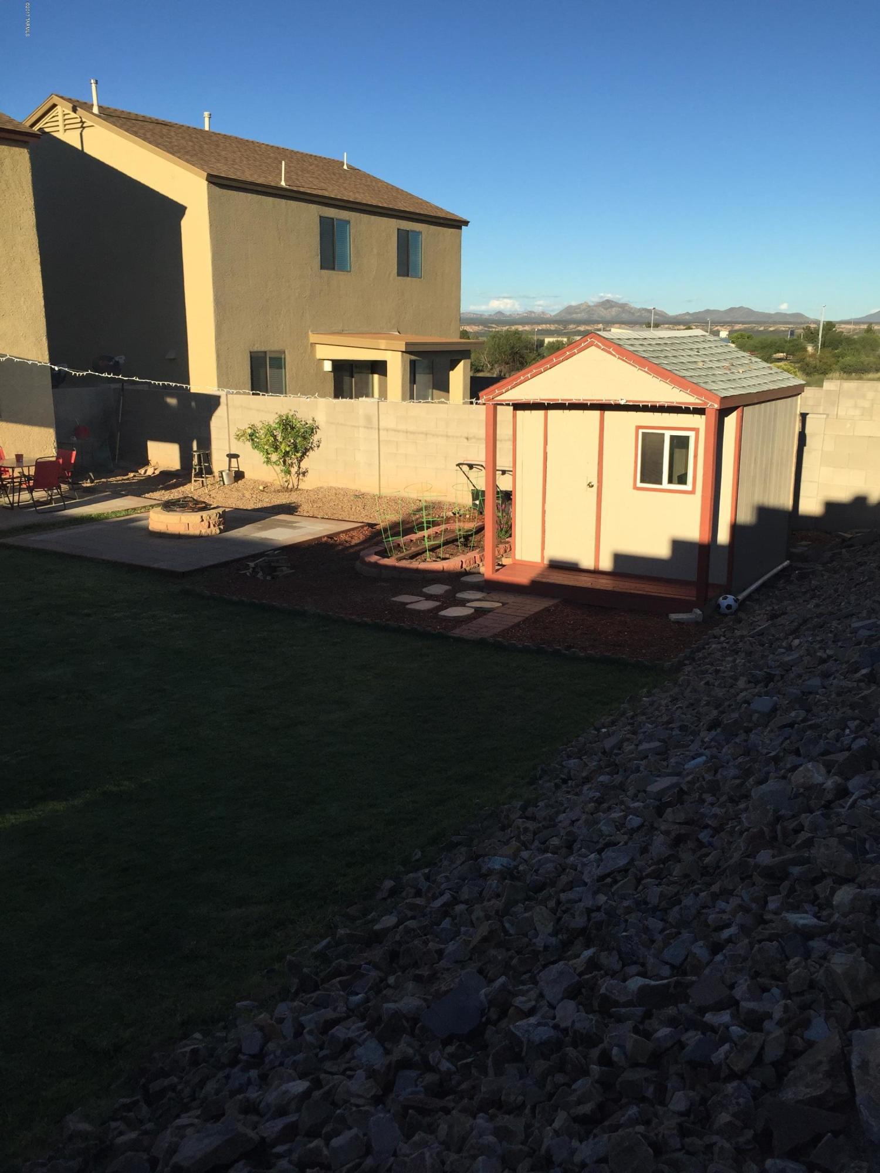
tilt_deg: -14.3
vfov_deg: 61.7
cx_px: 440
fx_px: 983
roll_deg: -0.4
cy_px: 586
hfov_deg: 48.2
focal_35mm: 29
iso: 32
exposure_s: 1/1522
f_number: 2.2
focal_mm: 4.15
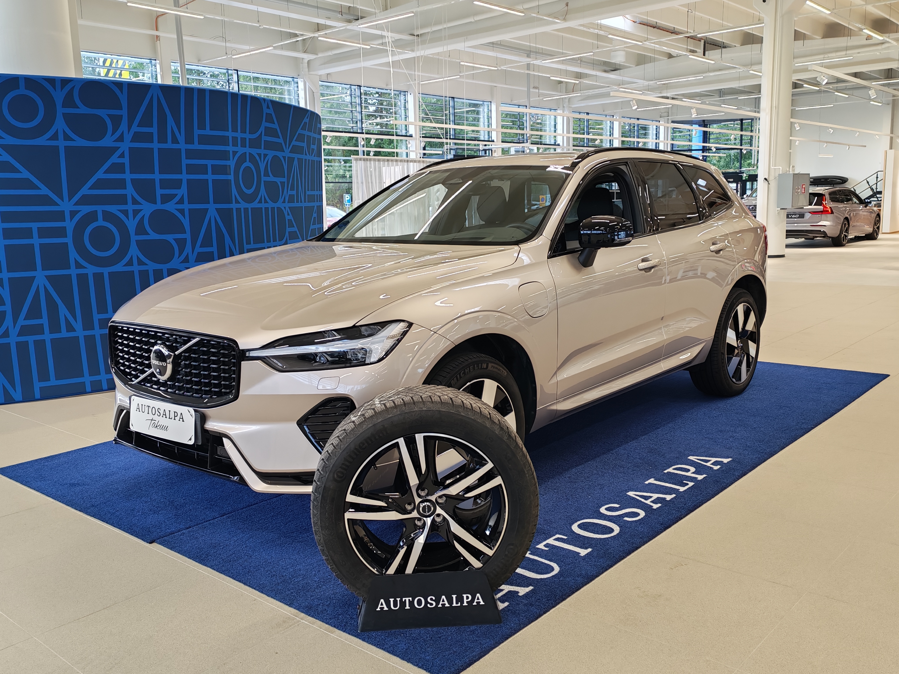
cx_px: 450
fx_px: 831
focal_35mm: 32
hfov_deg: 56.8
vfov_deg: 44.2
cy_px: 337
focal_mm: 6.12
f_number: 1.9
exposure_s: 1/100
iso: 250
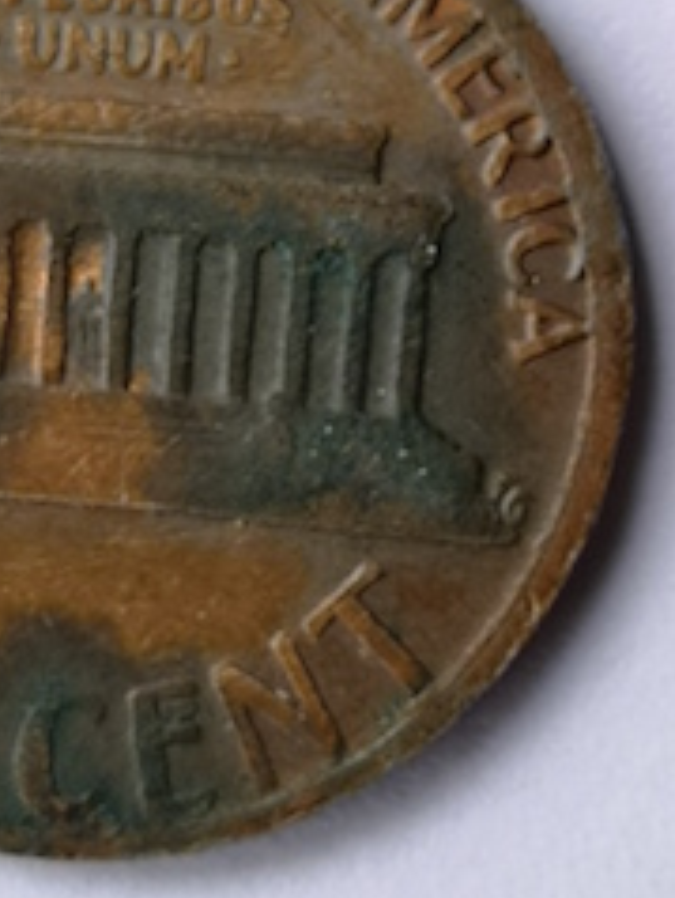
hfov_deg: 7.9
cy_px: 351
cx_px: 143
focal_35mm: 188
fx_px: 4879
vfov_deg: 10.5
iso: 50
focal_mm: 5.58
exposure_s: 1/109
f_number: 1.8
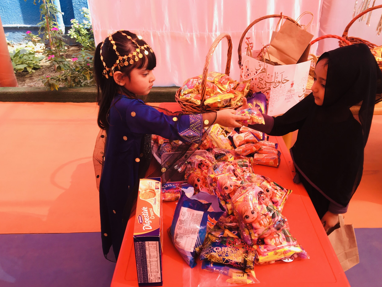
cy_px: 139
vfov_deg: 46.8
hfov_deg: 60.0
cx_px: 196
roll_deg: -0.6
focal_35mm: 30
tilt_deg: -30.3
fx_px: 331
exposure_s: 1/106
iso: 25
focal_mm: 4.15
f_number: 2.2
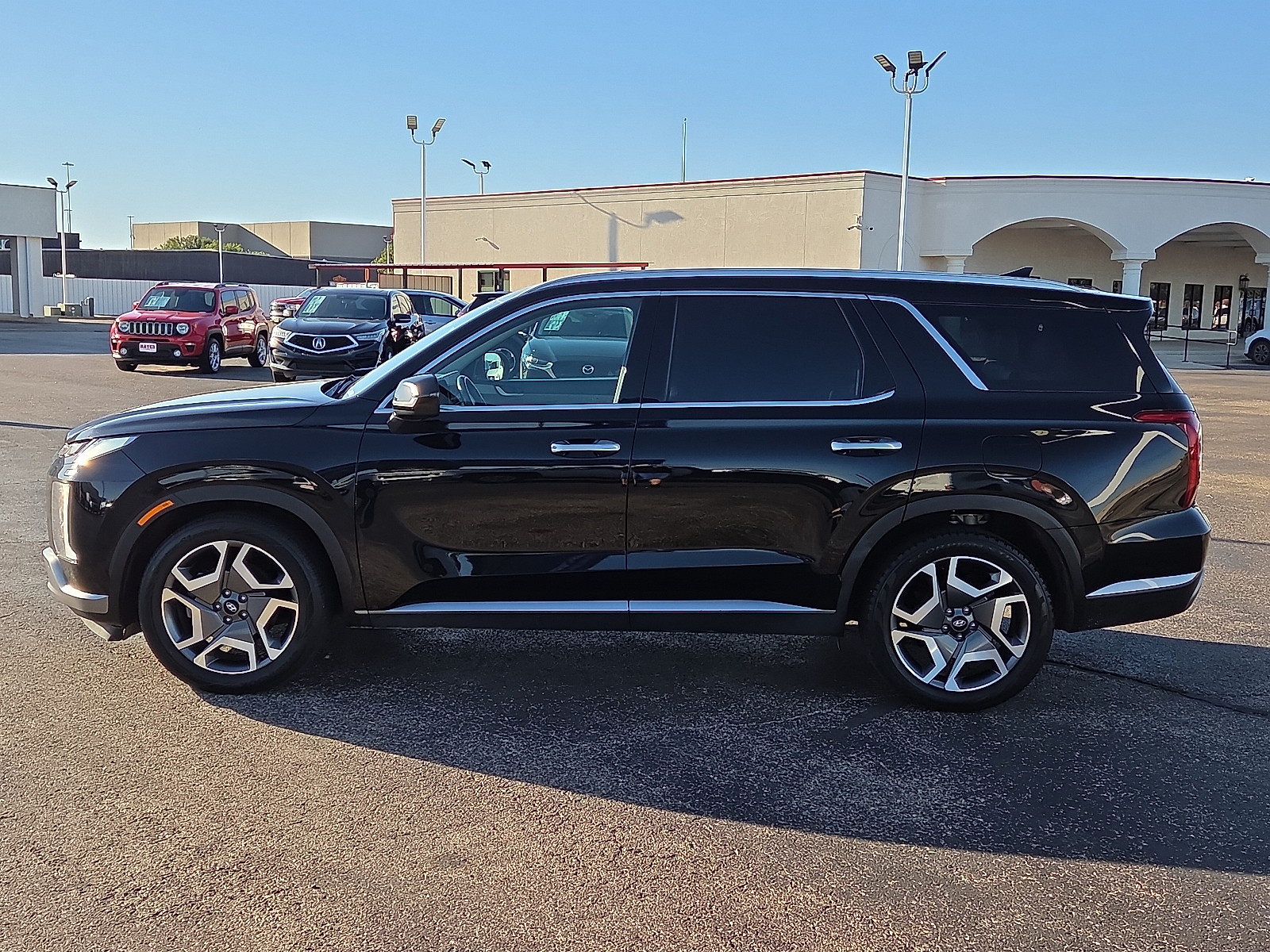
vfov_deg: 38.7
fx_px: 1357
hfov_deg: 50.1
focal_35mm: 37
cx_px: 635
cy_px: 476
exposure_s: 1/1000
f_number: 1.8
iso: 25
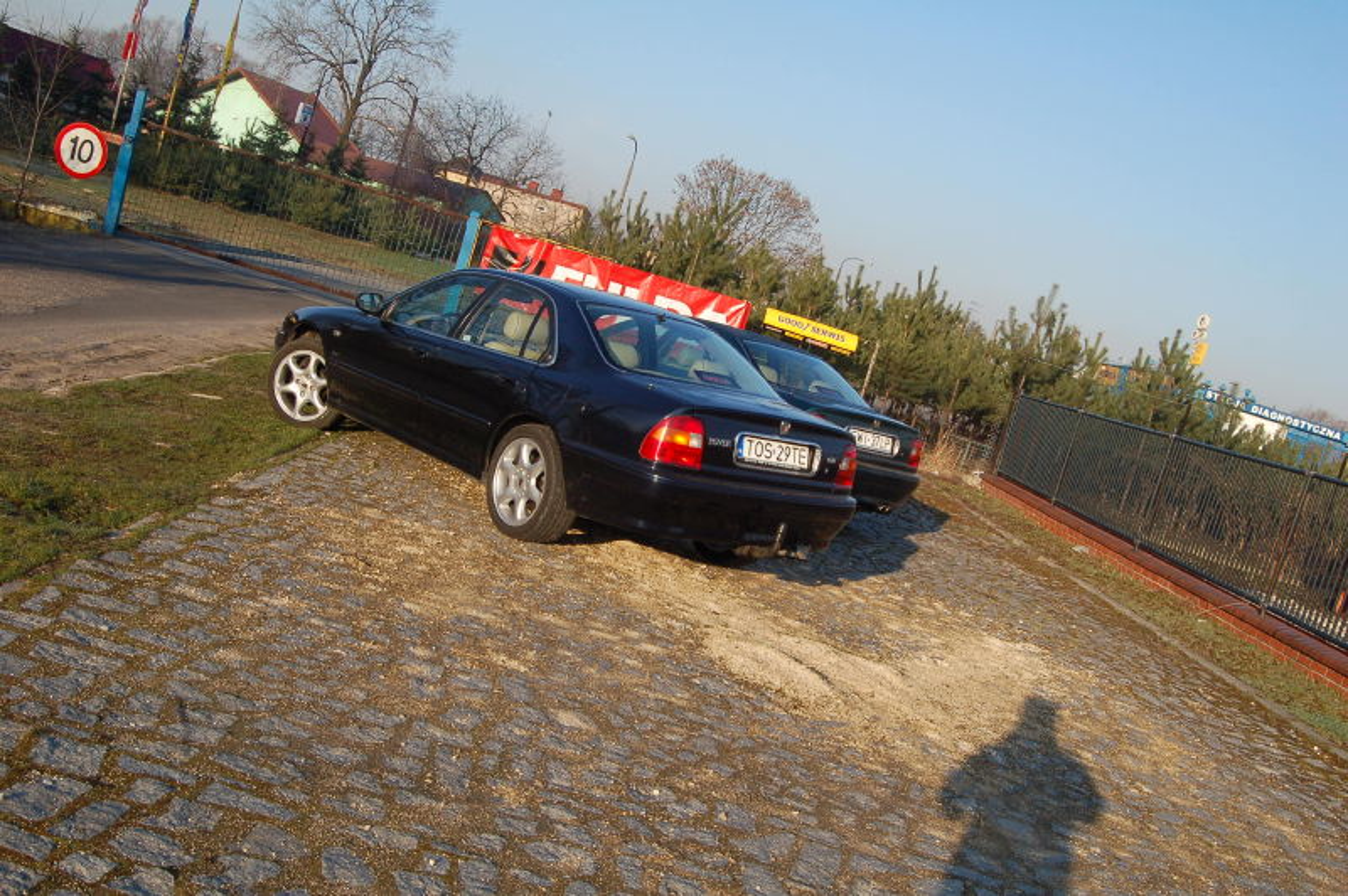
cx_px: 674
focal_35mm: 39
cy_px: 448
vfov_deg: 34.2
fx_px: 1459
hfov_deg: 49.6
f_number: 13
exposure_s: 1/200
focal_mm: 26
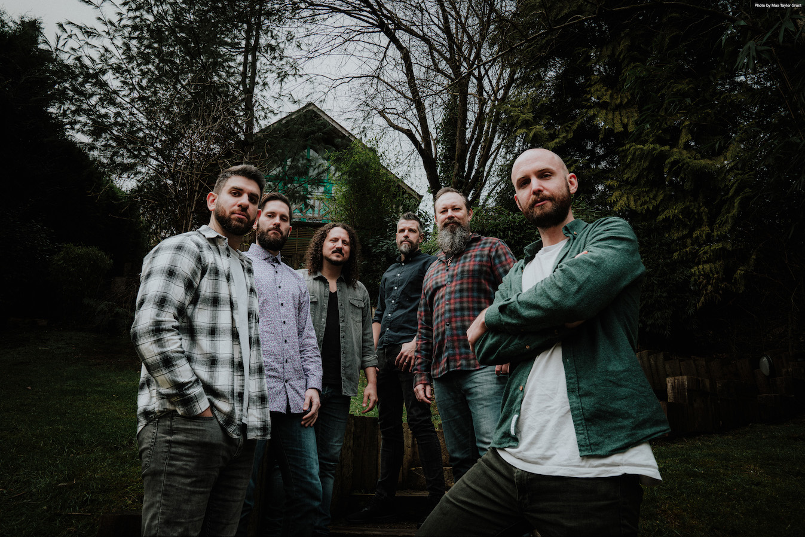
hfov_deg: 73.7
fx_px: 537
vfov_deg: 53.1
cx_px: 402
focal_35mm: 24
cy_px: 268
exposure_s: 1/100
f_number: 9
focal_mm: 24
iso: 400
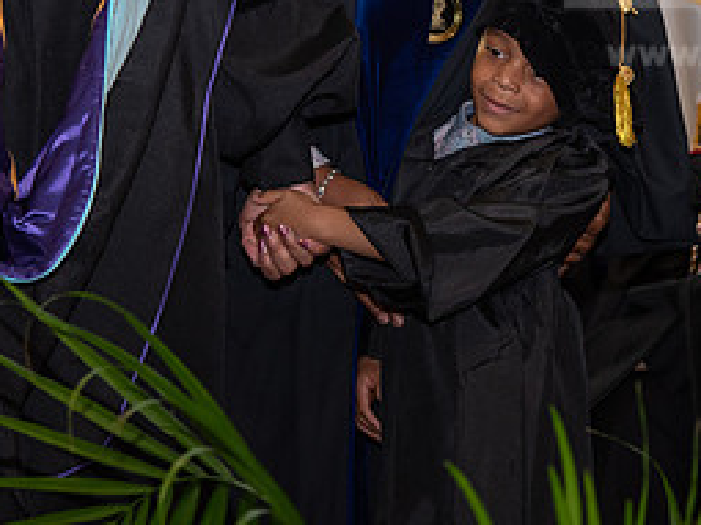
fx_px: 3097
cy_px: 111
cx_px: 481
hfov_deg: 12.9
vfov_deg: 9.7
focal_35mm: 153
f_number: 5
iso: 800
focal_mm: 70
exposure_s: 1/125
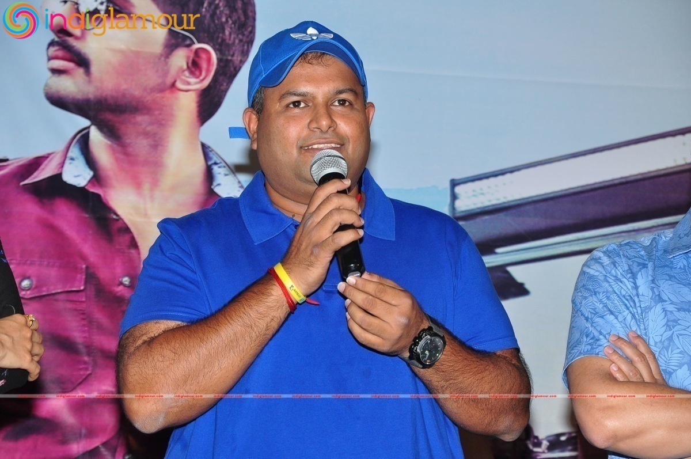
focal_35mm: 158
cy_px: 230
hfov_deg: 13.1
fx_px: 3019
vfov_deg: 8.7
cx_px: 346
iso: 500
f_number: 9
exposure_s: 1/125
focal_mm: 105
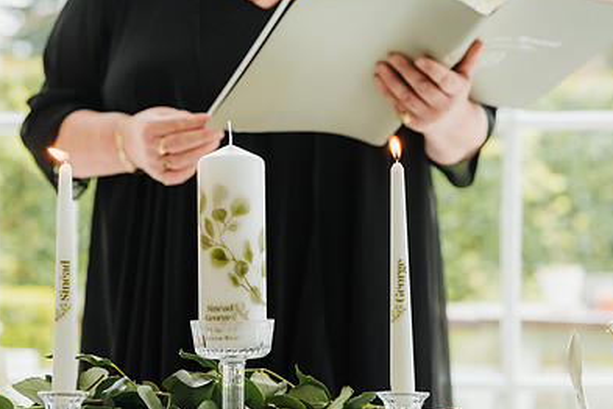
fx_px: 2179
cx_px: 240
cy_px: 213
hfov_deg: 16.0
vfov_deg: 10.7
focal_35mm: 128
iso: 640
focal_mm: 85
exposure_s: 1/200
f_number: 4.5
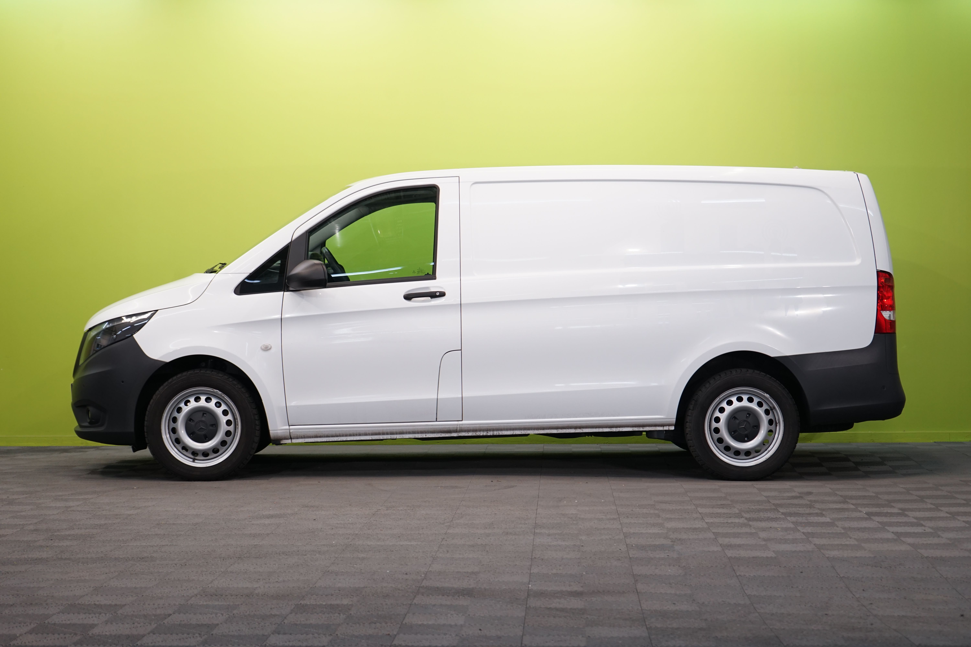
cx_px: 486
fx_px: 1861
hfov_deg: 29.2
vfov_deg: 19.7
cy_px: 324
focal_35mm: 69
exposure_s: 1/50
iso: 500
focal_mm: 69
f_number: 5.6
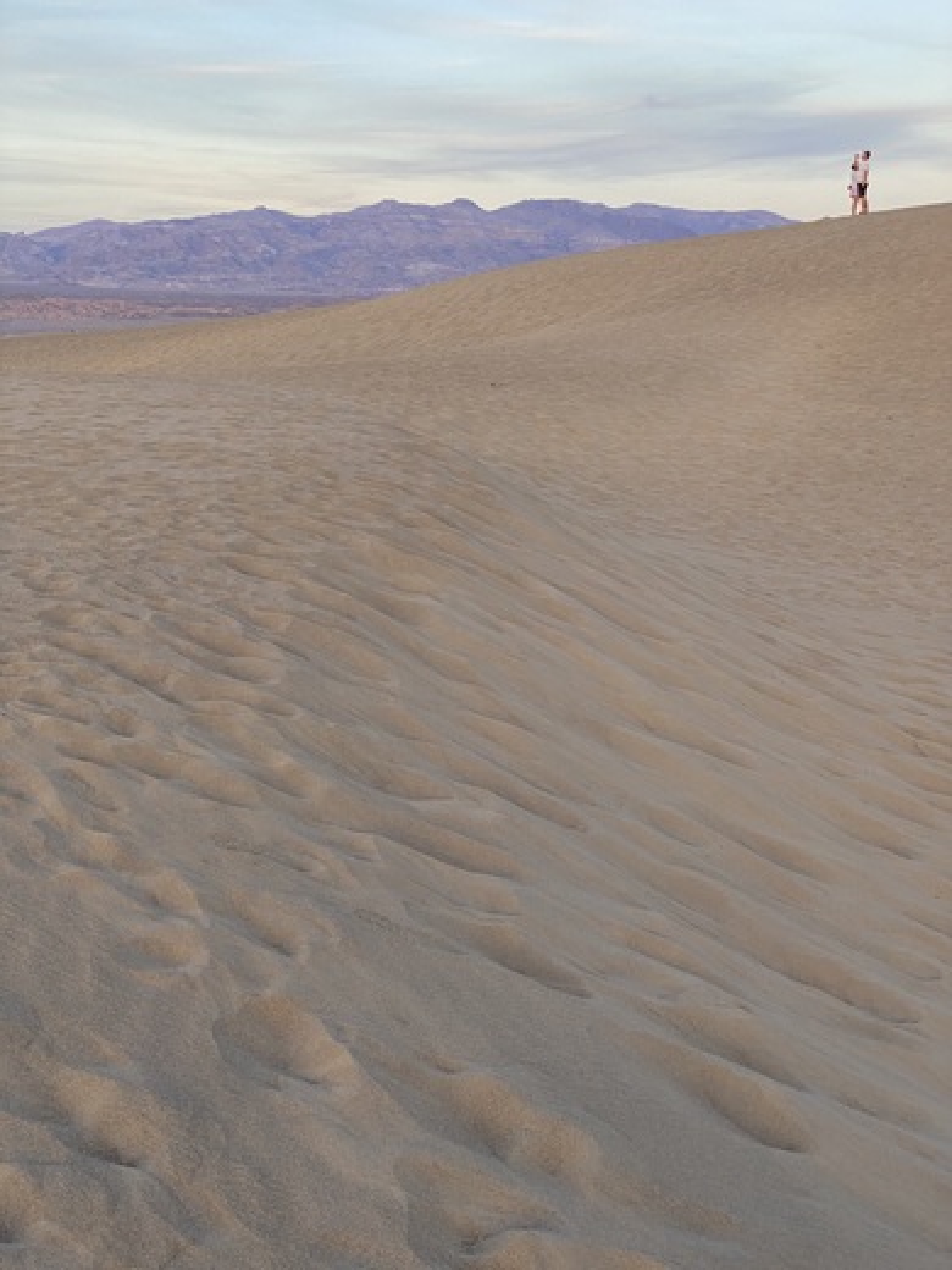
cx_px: 476
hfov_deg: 28.0
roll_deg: +1.8
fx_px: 1907
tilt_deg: -8.3
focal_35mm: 52
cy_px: 635
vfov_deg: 36.8
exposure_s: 1/122
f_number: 2
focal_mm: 6
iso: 32
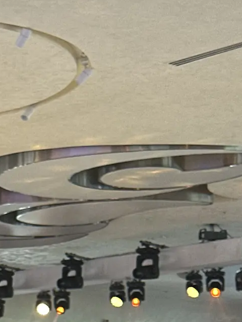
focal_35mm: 150
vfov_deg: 13.0
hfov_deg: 9.6
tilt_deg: +6.4
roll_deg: +0.3
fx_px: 1398
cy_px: 304
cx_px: -127
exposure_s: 1/61
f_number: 1.78
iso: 80
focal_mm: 6.86
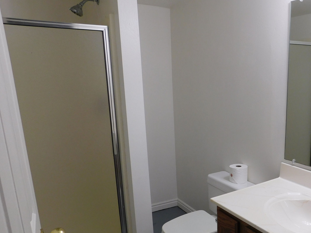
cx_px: 222
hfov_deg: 53.5
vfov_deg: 42.4
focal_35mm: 33
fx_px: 297
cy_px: 154
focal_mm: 4
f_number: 3
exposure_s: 1/60
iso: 125
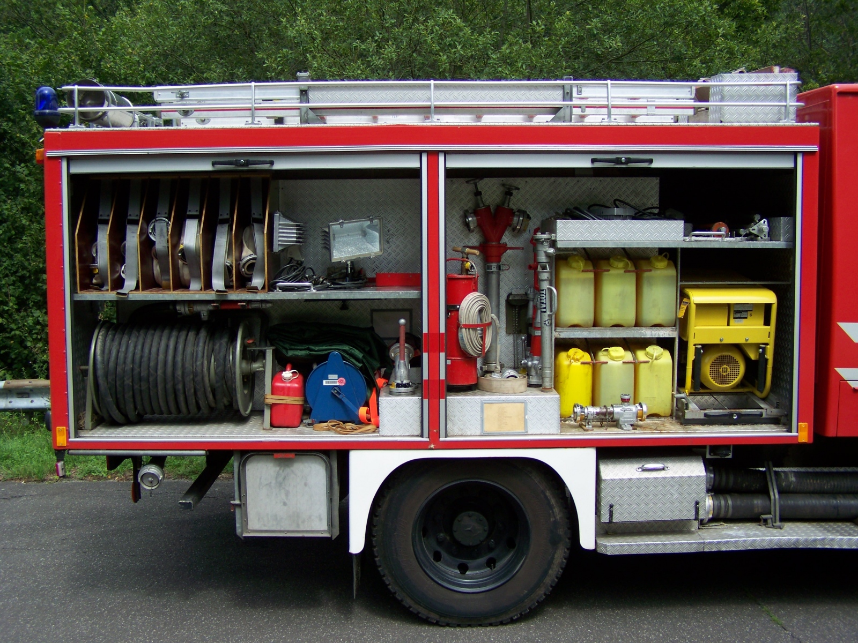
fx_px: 942
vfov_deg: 37.7
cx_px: 429
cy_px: 322
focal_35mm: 38
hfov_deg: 49.0
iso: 64
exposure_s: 1/500
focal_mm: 6.3
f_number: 2.8
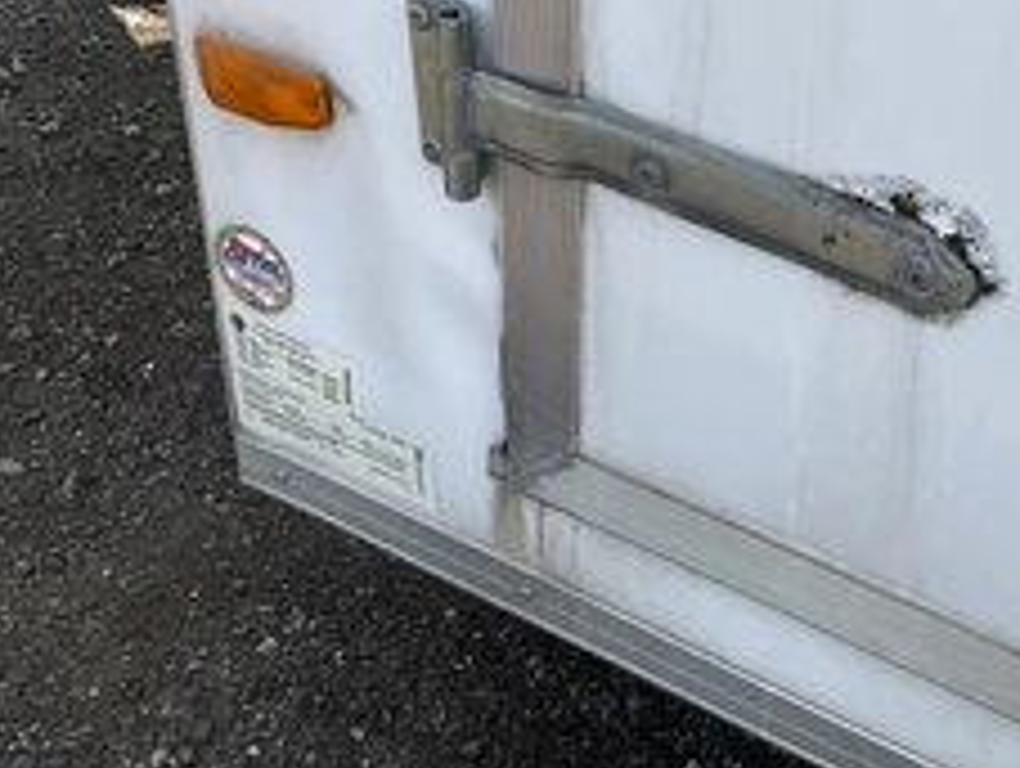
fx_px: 1505
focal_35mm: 51
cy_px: 166
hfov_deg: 35.6
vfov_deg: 28.1
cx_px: 885
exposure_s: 1/1250
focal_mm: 3
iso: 25
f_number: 1.8
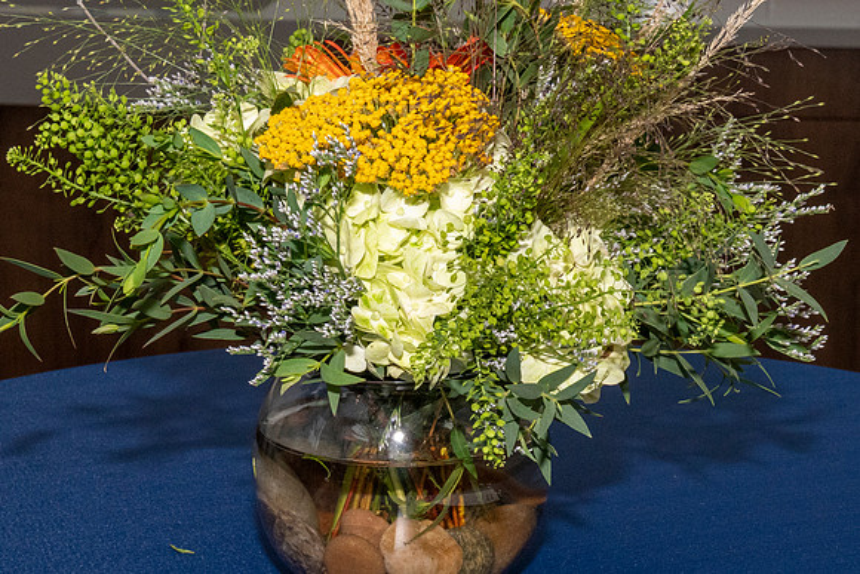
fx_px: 2317
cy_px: 287
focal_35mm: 97
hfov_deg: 21.0
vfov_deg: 14.1
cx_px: 496
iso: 3200
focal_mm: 56
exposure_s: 1/200
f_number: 18
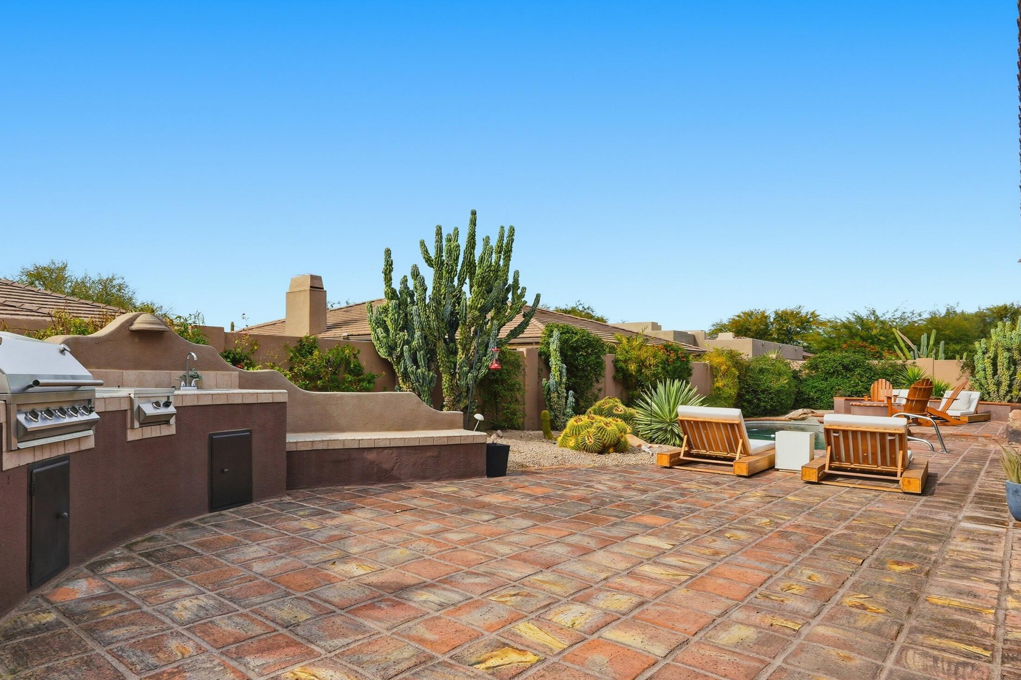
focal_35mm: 23
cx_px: 420
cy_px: 376
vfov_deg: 55.0
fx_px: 652
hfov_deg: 75.4
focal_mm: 17
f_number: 10
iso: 100
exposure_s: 1/4000
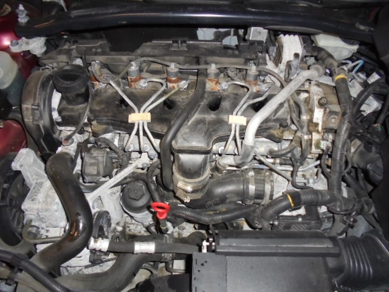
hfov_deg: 67.3
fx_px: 292
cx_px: 194
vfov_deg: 53.1
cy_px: 146
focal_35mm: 26
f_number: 3.5
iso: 320
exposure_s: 1/30
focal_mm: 4.6
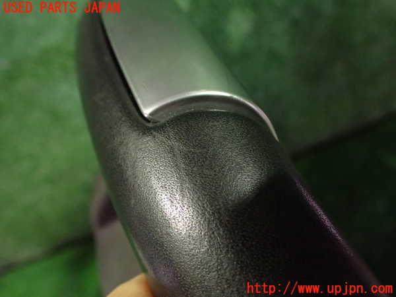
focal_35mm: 30
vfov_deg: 46.8
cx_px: 198
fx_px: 343
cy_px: 148
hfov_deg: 60.0
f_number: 2.3
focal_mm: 5.4
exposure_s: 1/30
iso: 1250
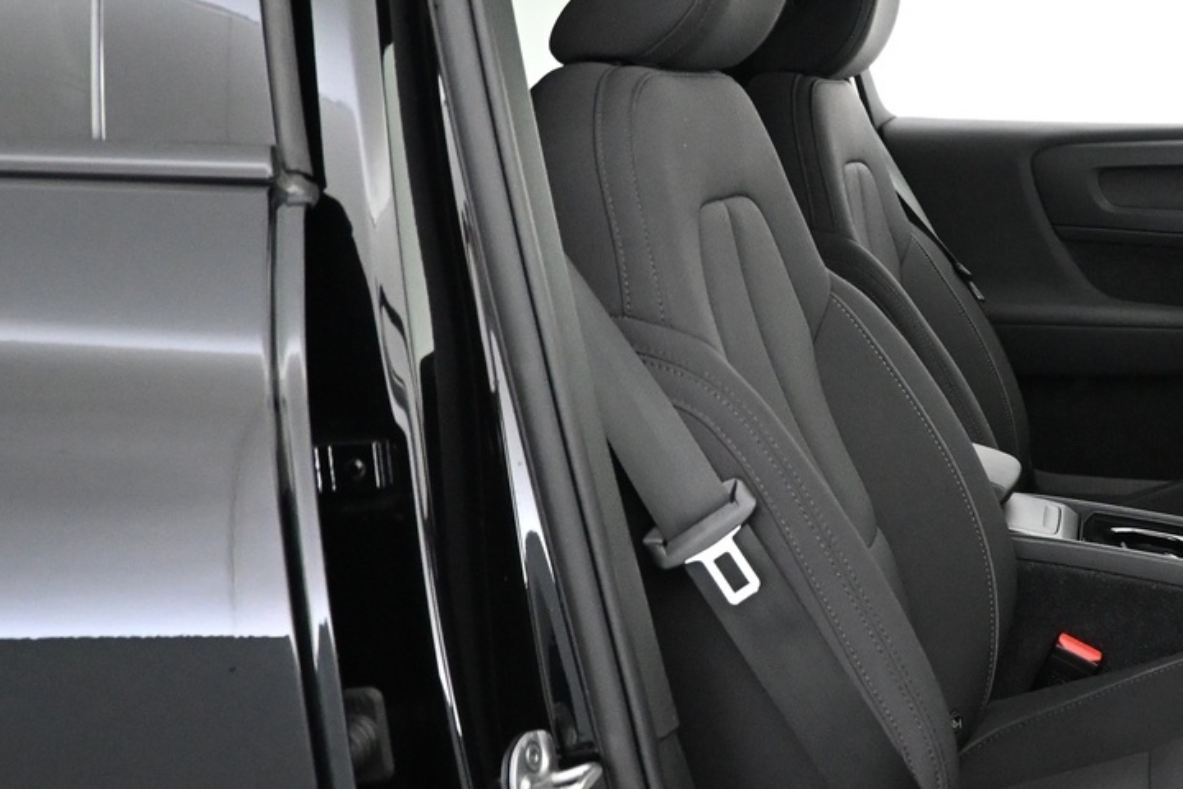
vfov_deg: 25.1
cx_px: 1178
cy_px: 378
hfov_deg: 33.7
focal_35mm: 54
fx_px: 1774
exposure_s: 1/50
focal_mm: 16
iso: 4000
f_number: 3.5
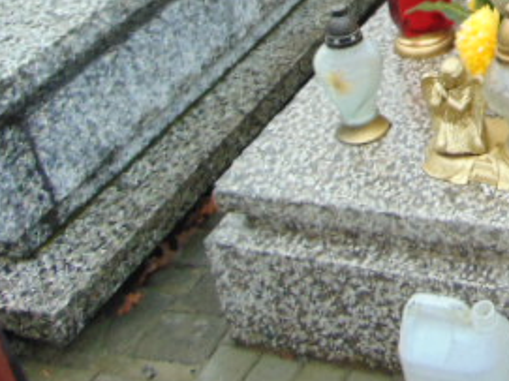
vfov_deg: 22.9
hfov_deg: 29.1
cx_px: 580
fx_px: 867
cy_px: -66
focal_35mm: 59
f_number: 3
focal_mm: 4.5
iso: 80
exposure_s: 1/80
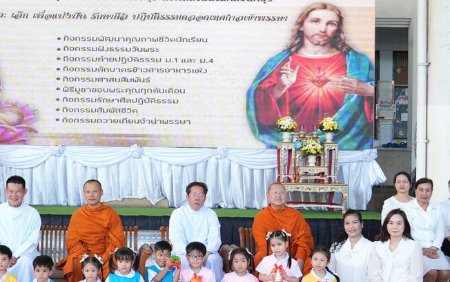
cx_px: 128
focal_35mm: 75
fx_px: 920
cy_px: 132
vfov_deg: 17.4
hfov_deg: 27.2
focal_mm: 32
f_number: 5.6
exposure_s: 1/125
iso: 1250
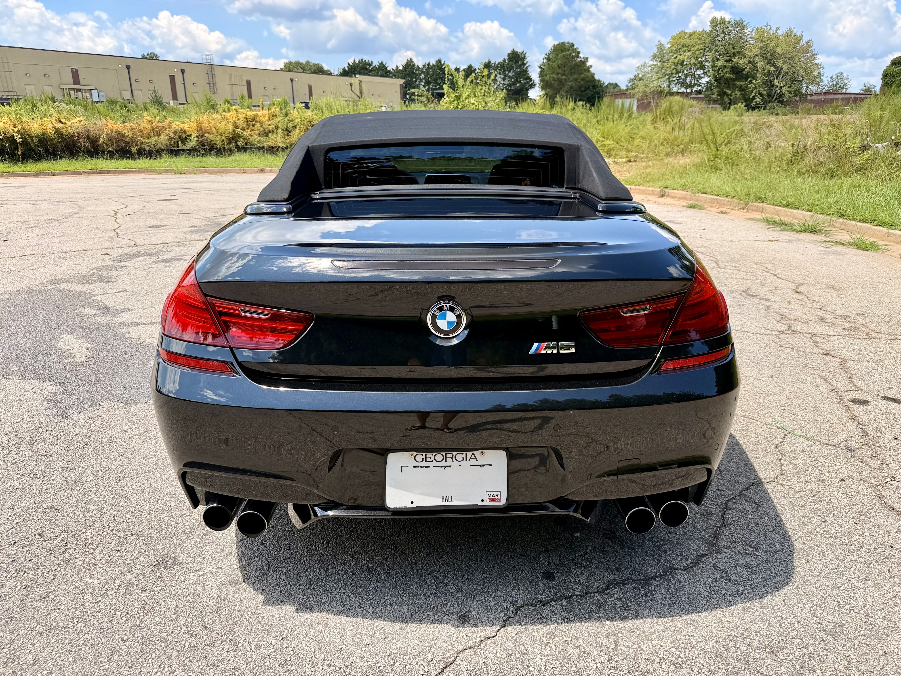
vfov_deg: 56.8
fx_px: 625
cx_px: 450
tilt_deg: -17.4
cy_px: 338
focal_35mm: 24
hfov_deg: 71.6
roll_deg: +1.0
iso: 80
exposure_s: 1/1949
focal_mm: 6.76
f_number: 1.78
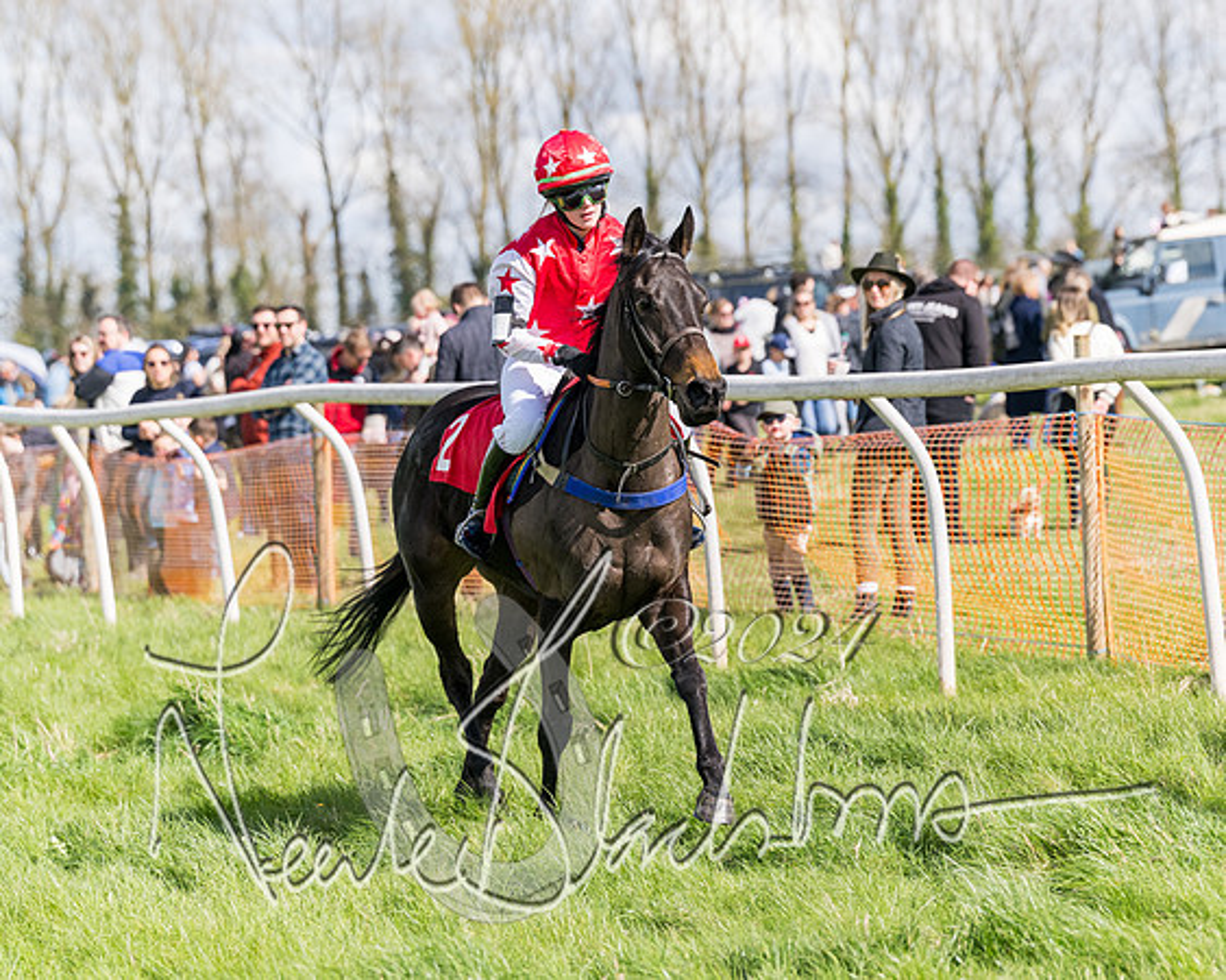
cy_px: 449
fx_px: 6620
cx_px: 725
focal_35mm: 183
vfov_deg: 8.5
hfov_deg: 10.6
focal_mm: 120
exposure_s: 1/4000
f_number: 4
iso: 400
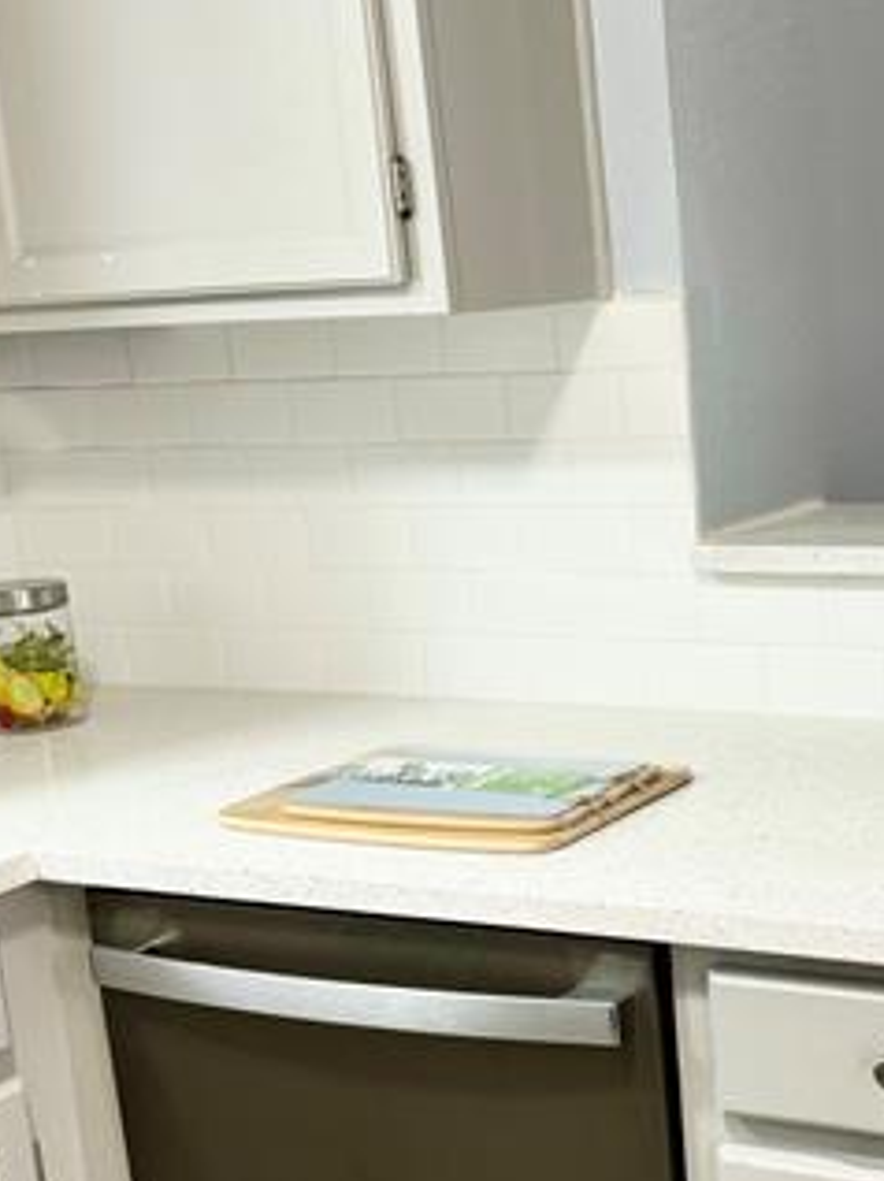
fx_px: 1978
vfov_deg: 33.1
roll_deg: +3.2
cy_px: 732
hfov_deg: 24.5
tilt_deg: -11.5
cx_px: 784
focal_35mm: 58
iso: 160
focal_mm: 6.86
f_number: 1.78
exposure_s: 1/60
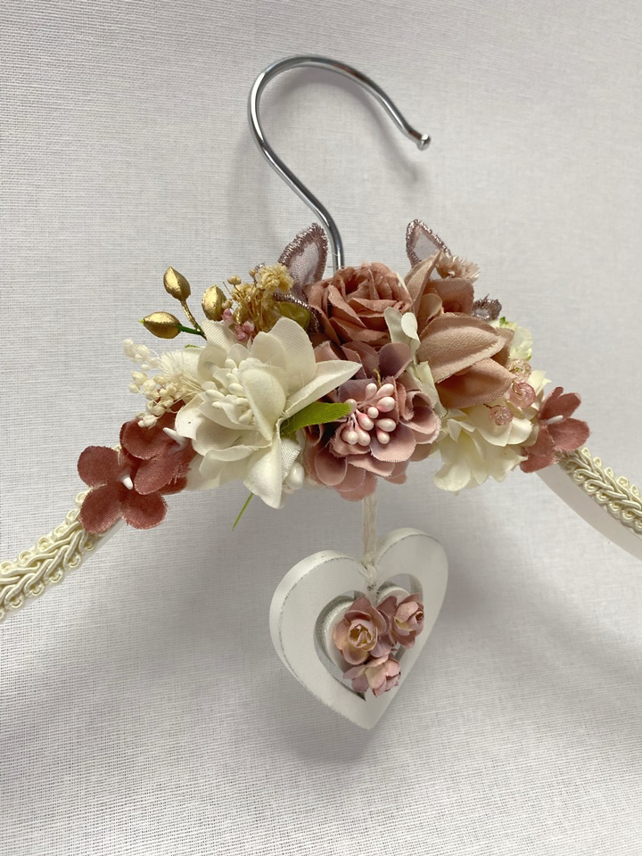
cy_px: 428
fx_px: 643
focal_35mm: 26
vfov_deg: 67.3
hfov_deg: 53.1
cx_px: 321
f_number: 1.8
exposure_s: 1/121
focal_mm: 4.25
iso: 100
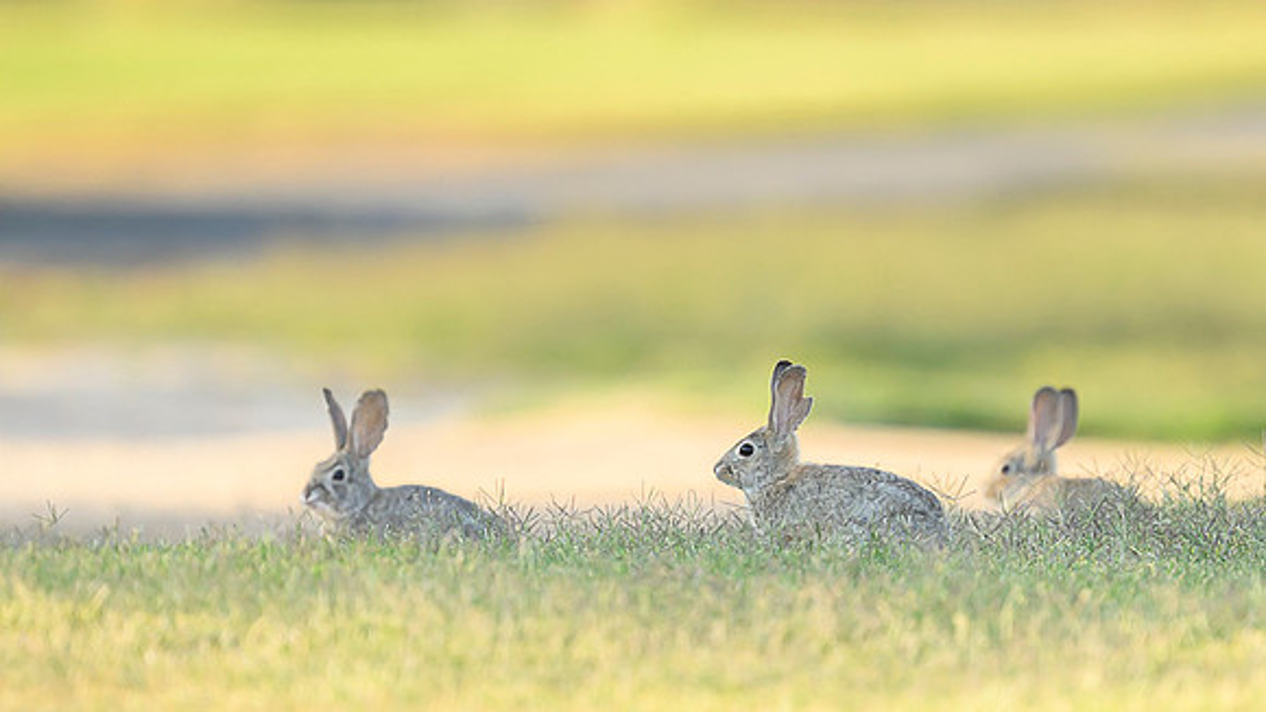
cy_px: 295
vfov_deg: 1.2
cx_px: 736
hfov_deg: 2.1
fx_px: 34311
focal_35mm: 1022
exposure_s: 1/1250
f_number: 4
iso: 800
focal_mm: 560
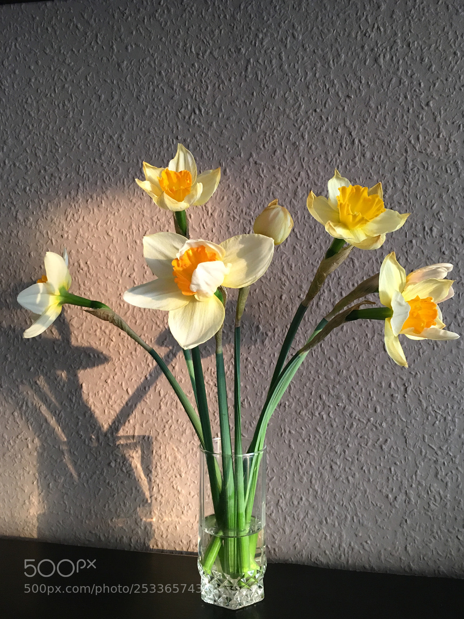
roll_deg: +3.1
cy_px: 310
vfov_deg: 61.7
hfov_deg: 48.2
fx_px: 518
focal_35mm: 29
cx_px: 232
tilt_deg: -0.9
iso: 125
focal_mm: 4.15
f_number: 2.2
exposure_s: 1/33
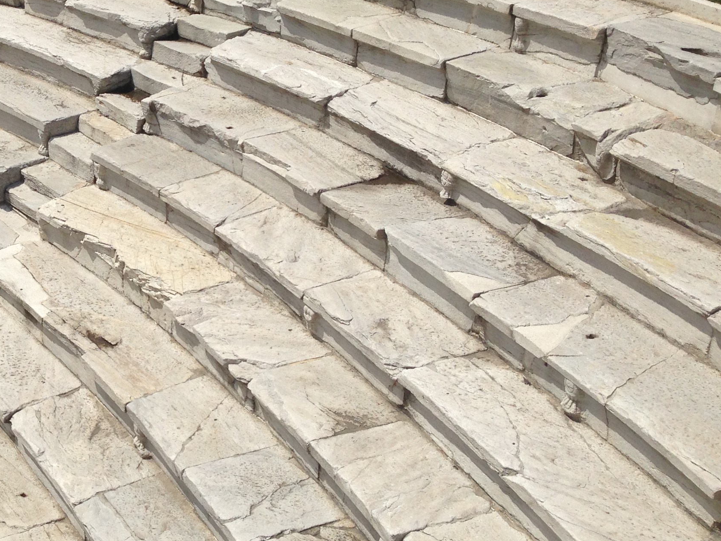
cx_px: 26
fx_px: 1333
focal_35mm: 64
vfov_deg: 22.9
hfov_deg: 28.7
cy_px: 228
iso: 50
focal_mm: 4.12
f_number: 2.4
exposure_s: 1/3390
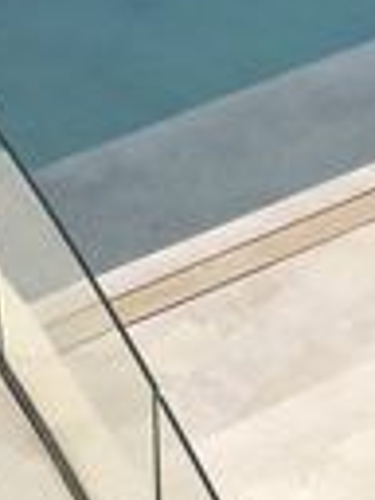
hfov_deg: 13.1
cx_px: 271
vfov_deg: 16.3
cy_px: 691
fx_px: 1632
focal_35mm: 113
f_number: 2.2
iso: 32
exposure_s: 1/4566
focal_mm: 4.15
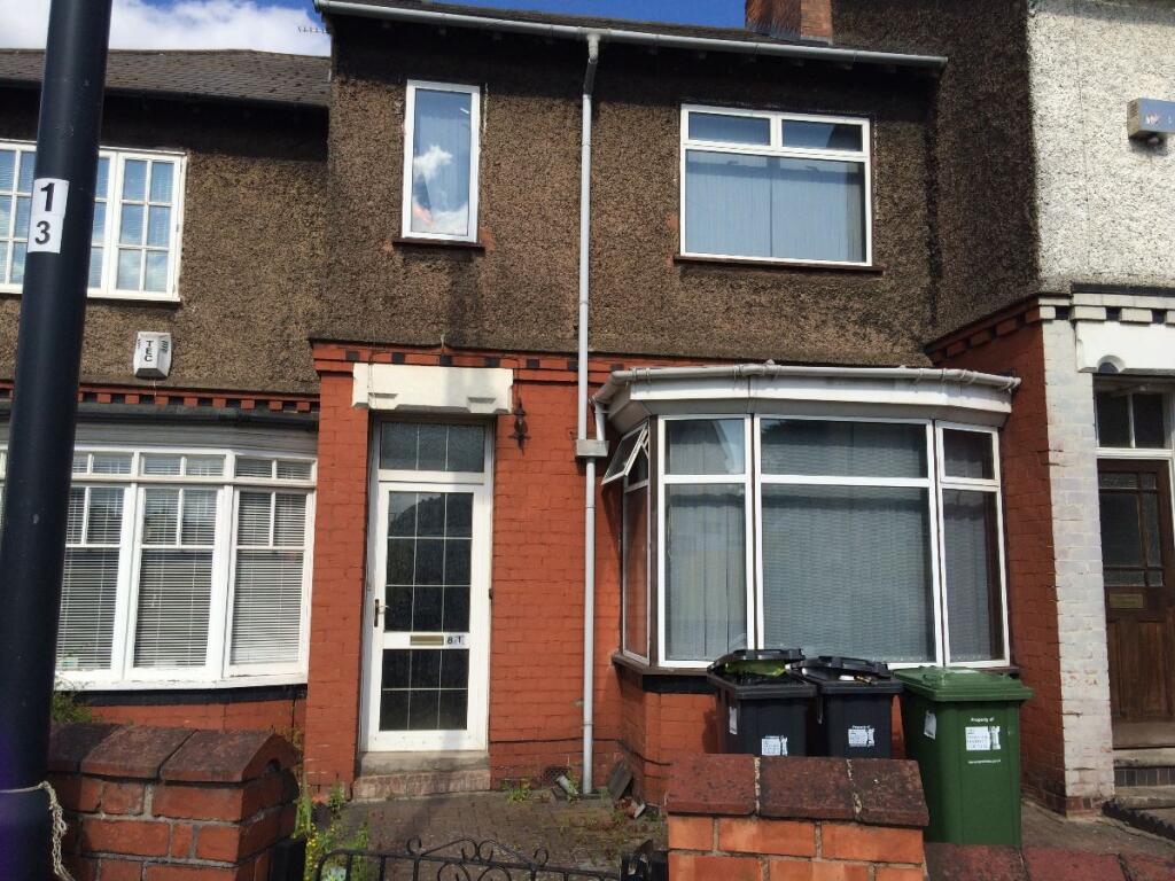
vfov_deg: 48.2
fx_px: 984
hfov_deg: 61.7
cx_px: 588
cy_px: 440
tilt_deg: +6.0
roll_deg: +0.3
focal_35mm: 29
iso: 32
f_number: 2.2
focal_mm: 4.15
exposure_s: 1/2740
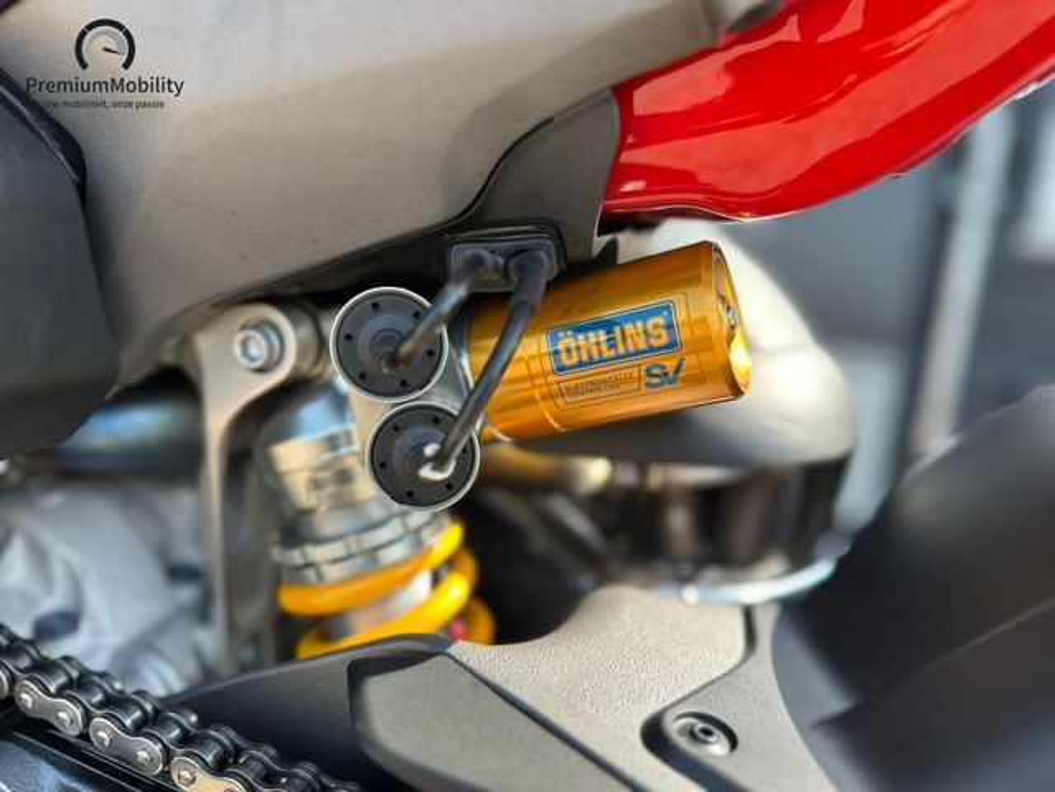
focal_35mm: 24
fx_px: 731
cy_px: 396
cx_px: 528
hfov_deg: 71.6
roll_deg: -9.3
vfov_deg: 56.8
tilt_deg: -4.8
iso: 80
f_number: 1.78
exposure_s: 1/503
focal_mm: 6.86
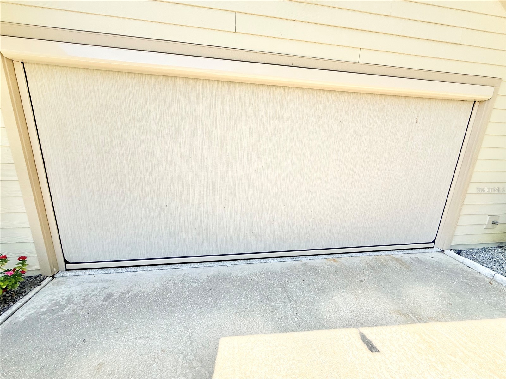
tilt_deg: -14.7
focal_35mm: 14
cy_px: 190
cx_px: 253
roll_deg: -2.6
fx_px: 205
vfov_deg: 85.7
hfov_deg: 102.1
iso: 50
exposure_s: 1/549
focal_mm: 2.22
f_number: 2.2
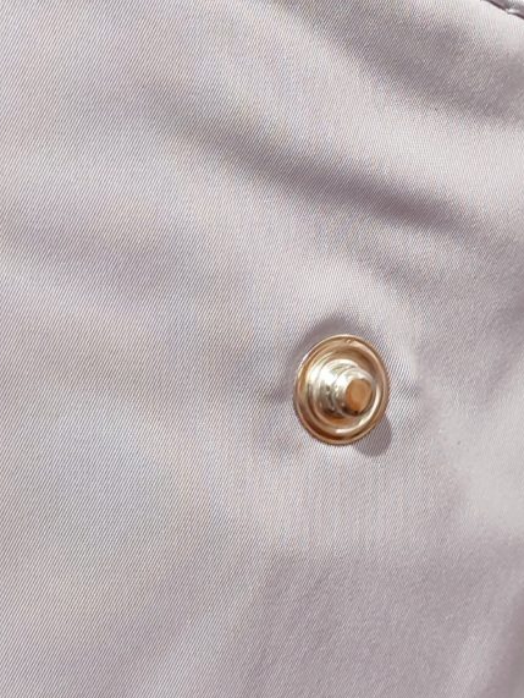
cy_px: 116
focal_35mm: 112
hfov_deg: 13.2
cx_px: 274
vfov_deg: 17.4
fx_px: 2258
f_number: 1.9
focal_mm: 6.04
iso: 174
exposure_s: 1/50
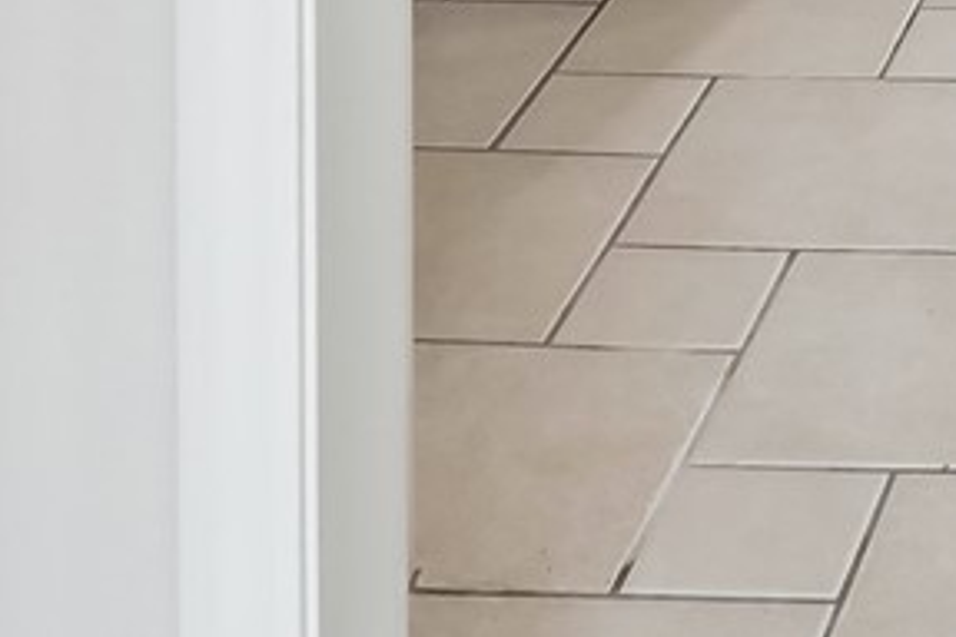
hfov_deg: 16.4
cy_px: -1106
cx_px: 1570
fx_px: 2908
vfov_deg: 10.1
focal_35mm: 110
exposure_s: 1/40
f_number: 11
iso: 800
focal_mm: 15.5
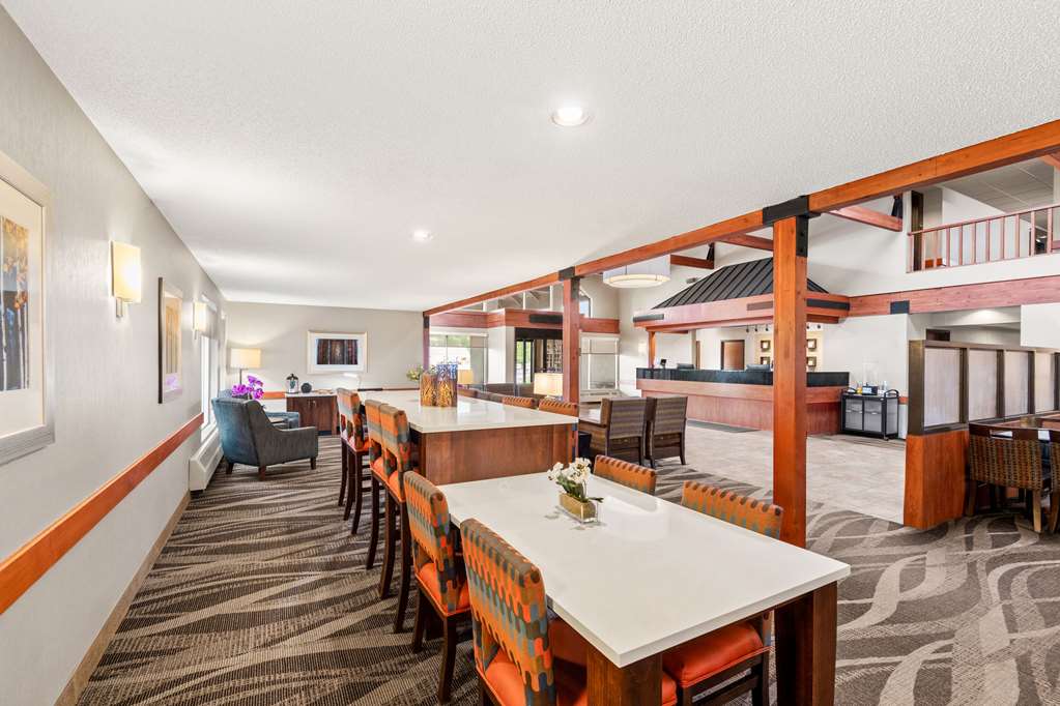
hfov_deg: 100.4
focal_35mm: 15
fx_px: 442
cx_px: 530
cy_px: 353
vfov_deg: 77.3
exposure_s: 1/1.67
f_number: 8
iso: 400
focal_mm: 10
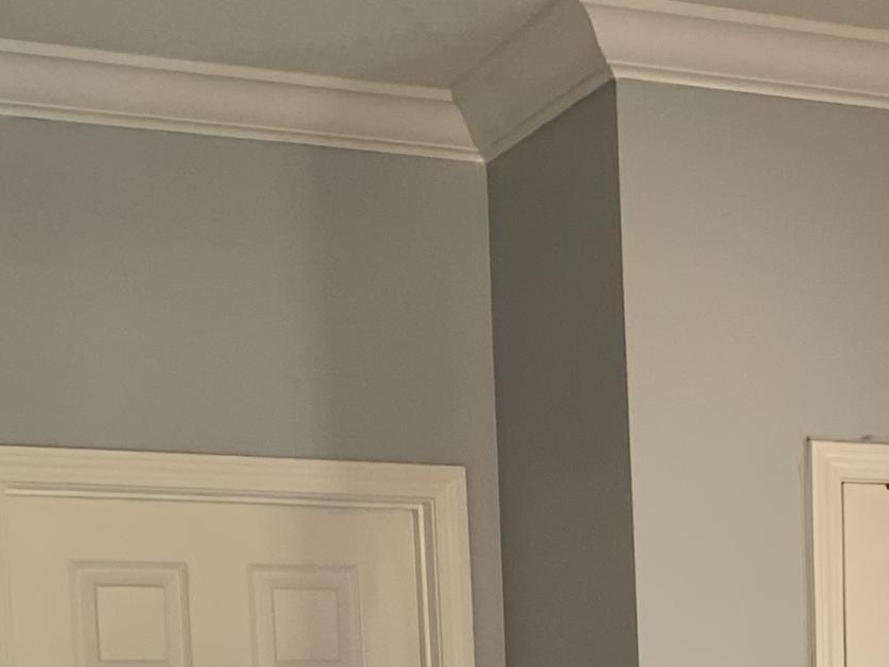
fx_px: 2388
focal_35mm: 93
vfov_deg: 14.7
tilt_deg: -5.2
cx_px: 921
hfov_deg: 20.3
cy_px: 1030
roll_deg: -0.4
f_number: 1.8
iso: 50
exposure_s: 1/60
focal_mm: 4.25
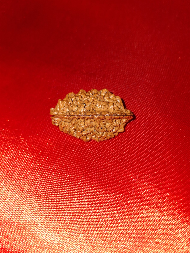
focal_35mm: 26
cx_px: 96
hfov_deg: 53.1
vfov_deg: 67.3
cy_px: 125
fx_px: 190
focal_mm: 4.69
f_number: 1.8
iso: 32
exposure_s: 1/235
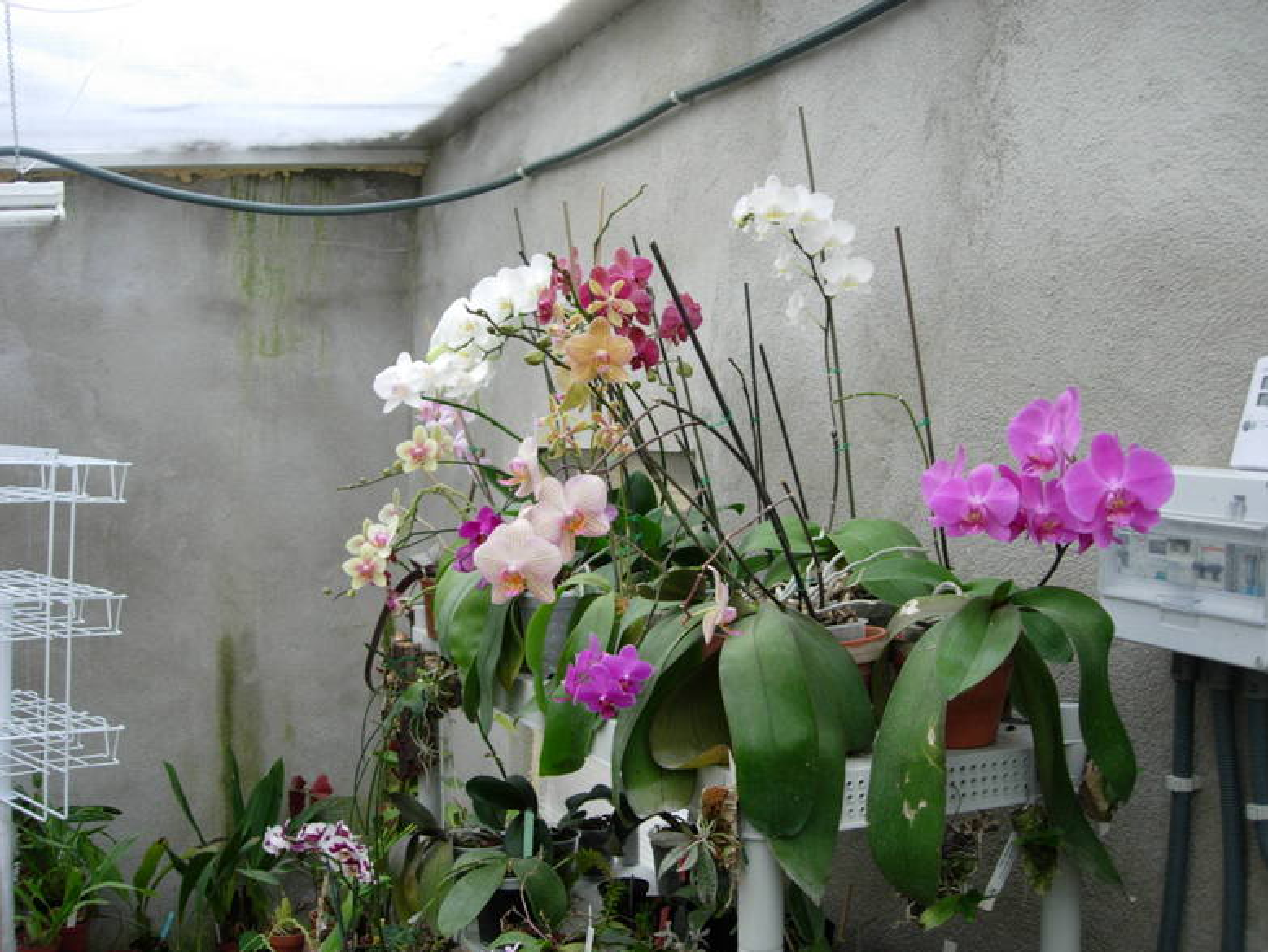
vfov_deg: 36.8
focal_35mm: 39
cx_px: 649
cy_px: 475
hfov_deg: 47.8
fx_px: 1429
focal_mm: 7.8
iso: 79
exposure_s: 1/32
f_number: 2.8
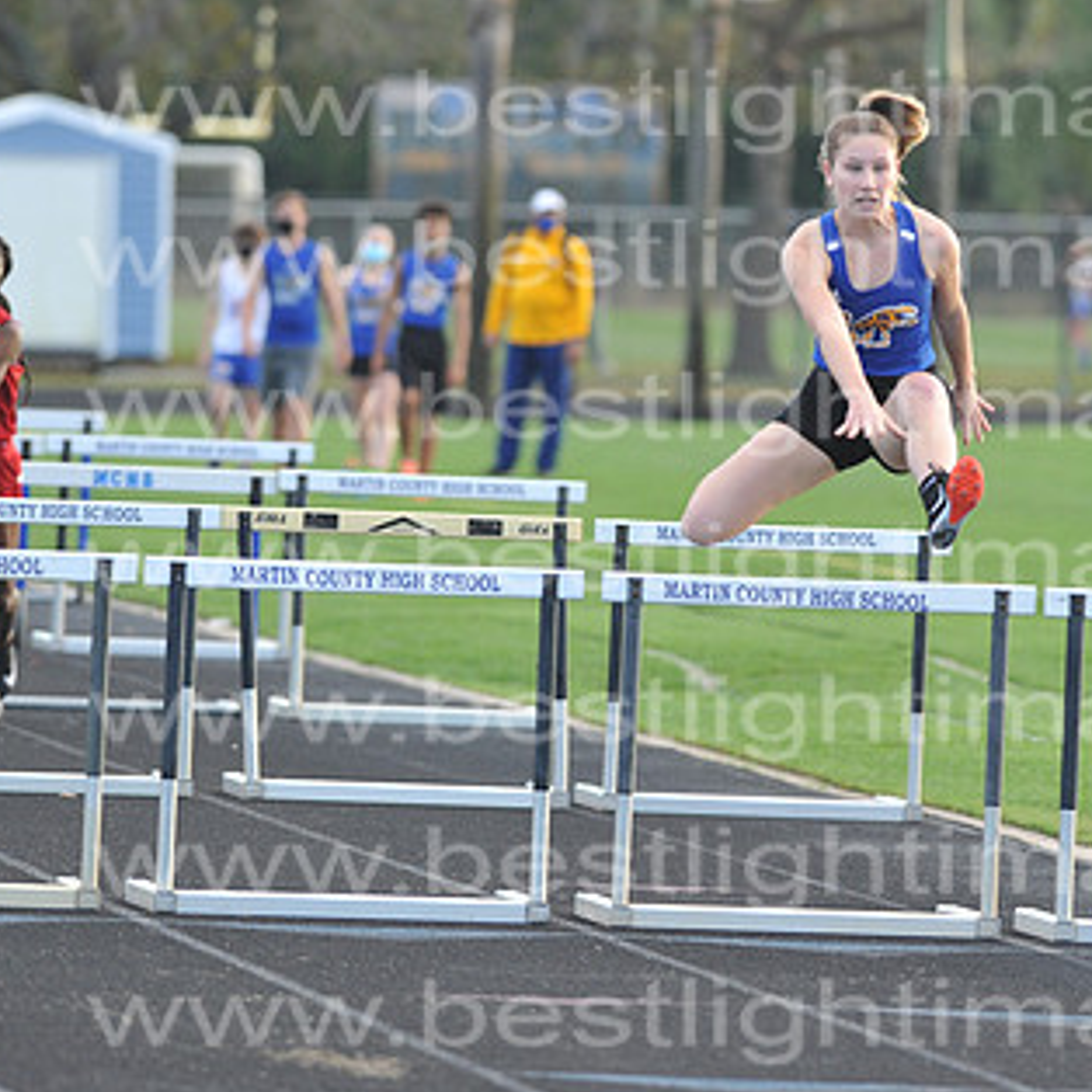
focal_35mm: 470
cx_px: 876
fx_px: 16774
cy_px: 490
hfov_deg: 3.7
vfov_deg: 3.7
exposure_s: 1/800
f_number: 4.5
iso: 800
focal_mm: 300
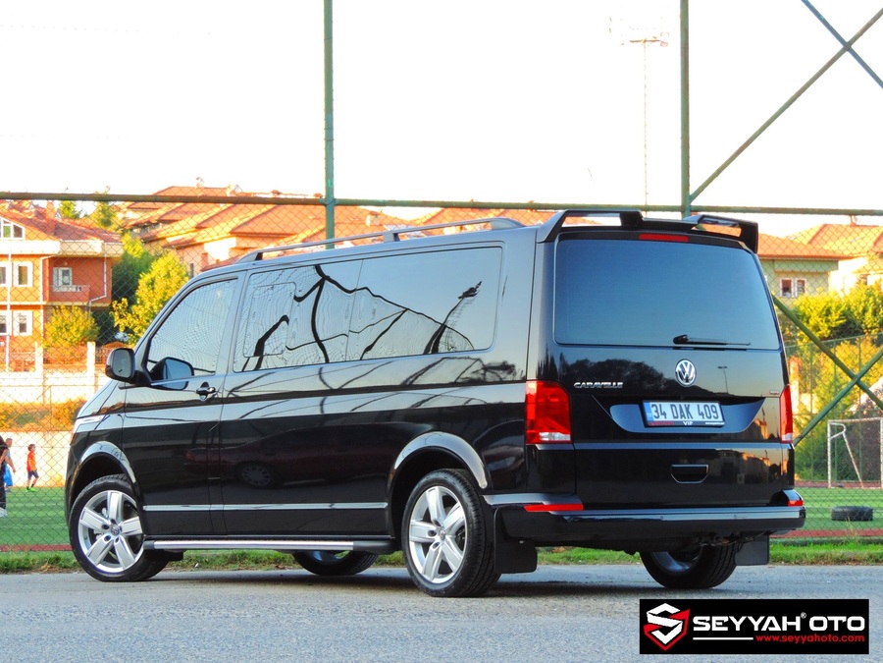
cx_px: 442
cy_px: 332
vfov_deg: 14.1
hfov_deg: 18.7
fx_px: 2678
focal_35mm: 105
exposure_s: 1/200
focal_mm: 18.7
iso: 400
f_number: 4.2
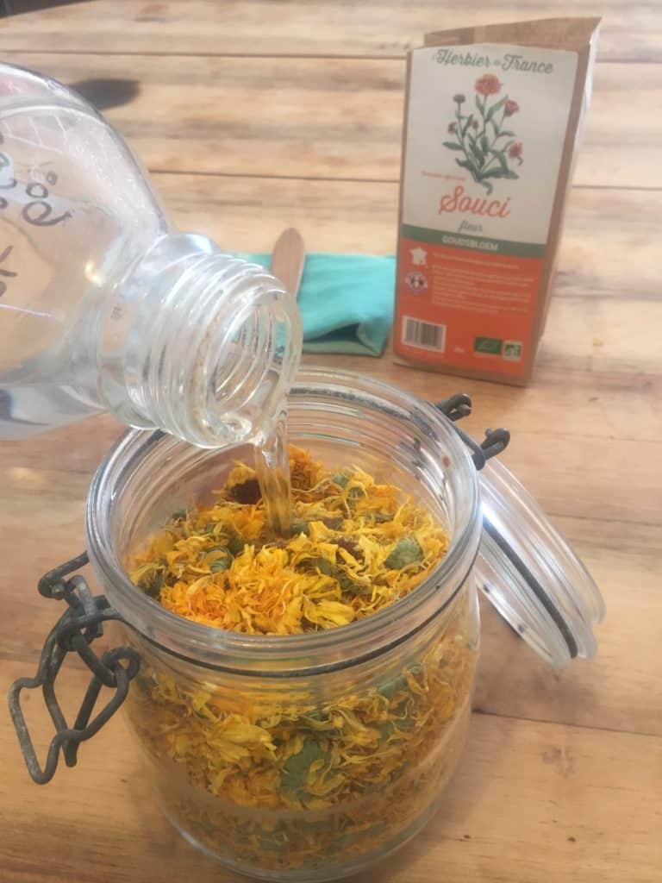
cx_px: 331
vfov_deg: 61.7
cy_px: 442
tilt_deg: -42.6
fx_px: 739
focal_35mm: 29
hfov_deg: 48.2
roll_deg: +1.1
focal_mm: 4.15
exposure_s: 1/33
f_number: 2.2
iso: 125
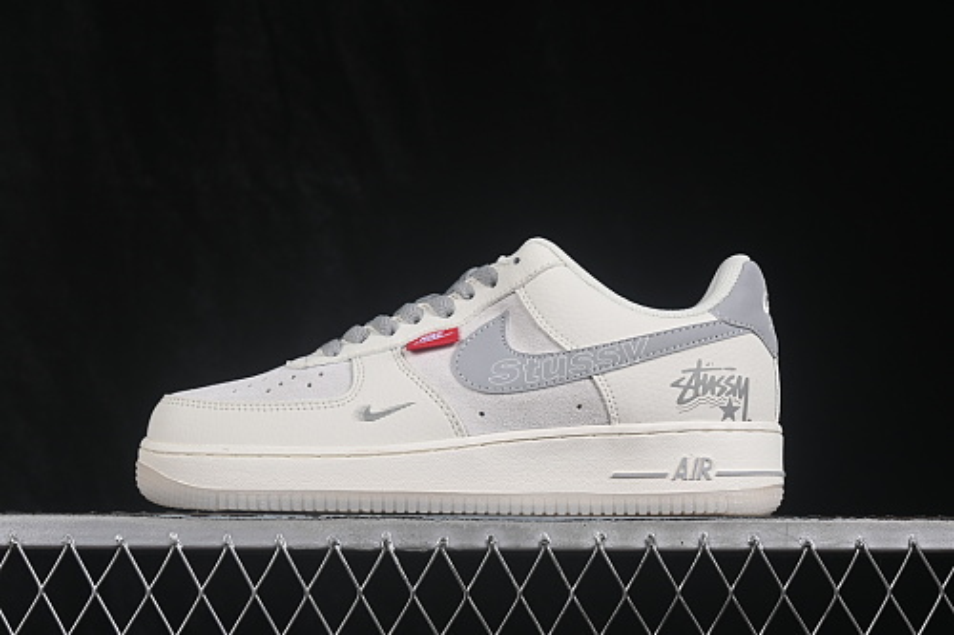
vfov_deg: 18.2
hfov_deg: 27.0
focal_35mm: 75
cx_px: 477
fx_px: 1987
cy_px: 318
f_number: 8
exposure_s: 1/80
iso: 160
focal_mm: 50
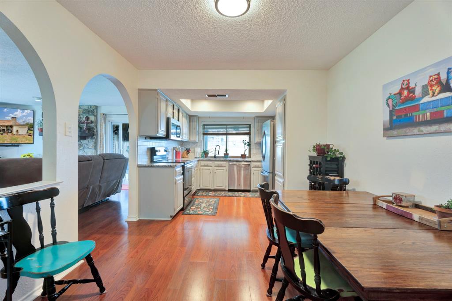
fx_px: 201
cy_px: 150
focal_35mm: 16
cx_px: 226
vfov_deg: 73.7
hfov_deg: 96.8
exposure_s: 1/3.33
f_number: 9
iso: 160
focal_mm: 16
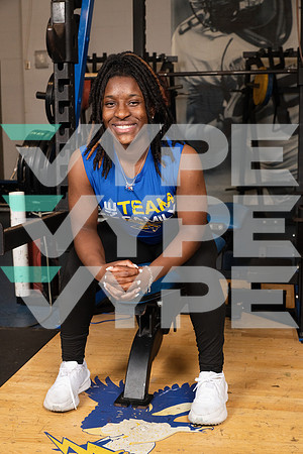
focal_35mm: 50
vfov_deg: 39.6
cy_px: 227
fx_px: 631
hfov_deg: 27.0
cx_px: 152
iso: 800
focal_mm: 50
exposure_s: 1/250
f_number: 7.1
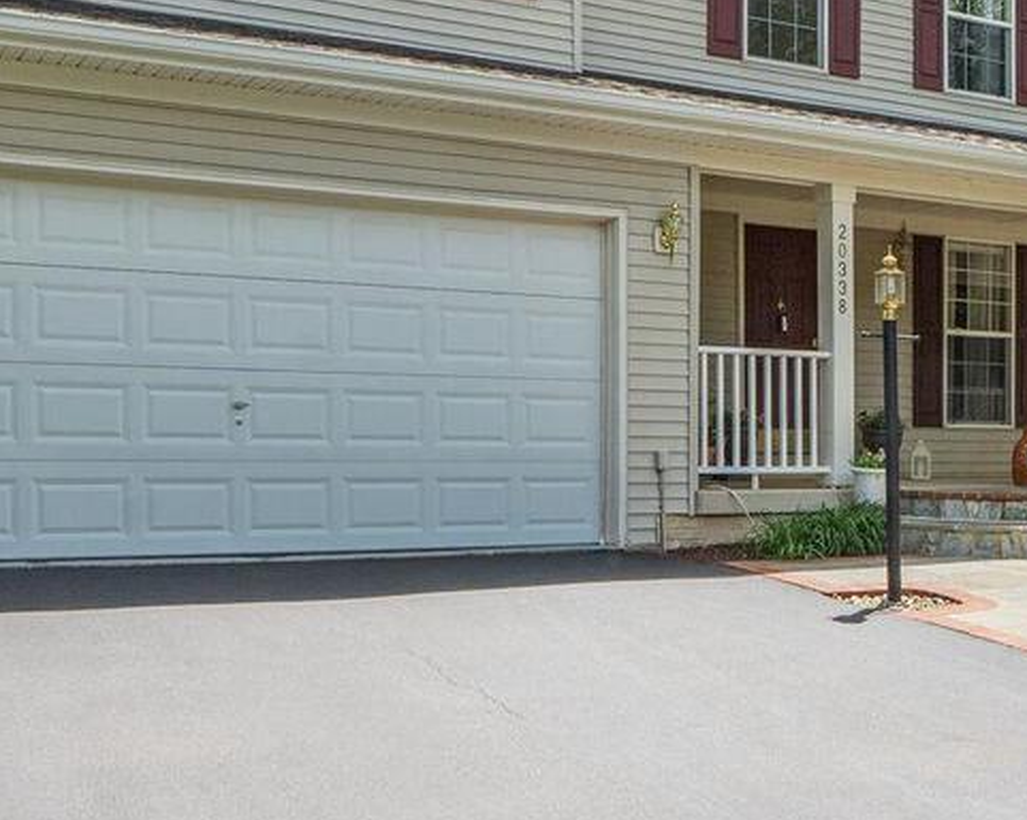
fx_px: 1367
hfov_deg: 41.0
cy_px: 252
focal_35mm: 45
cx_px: 611
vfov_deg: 33.0
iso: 800
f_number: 8
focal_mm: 16
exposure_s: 1/1250
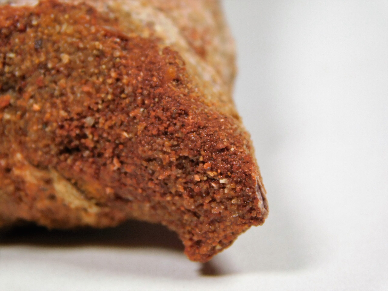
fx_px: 2600
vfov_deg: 6.4
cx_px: 194
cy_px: 146
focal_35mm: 232
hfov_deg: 8.5
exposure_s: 1/160
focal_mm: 41.3
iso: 125
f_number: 5.6
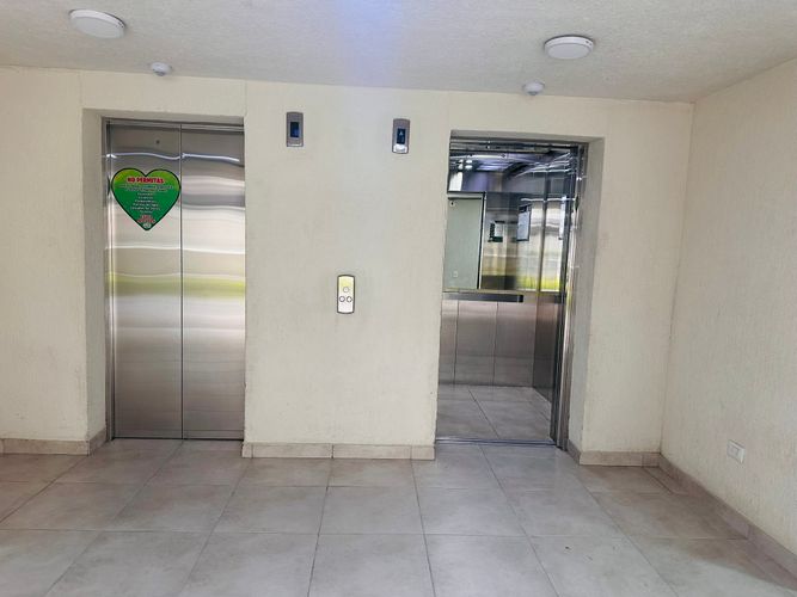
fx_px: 552
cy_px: 298
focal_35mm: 24
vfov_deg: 56.8
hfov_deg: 71.6
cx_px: 398
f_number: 1.78
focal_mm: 6.86
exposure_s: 1/120
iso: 200
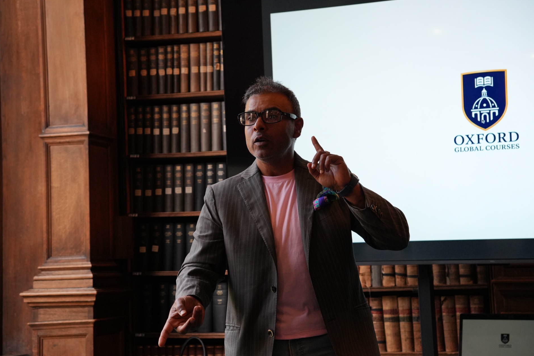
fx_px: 1114
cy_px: 182
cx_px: 266
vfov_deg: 18.2
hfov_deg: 27.0
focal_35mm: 75
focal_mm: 47.4
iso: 1250
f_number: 4
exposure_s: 1/200
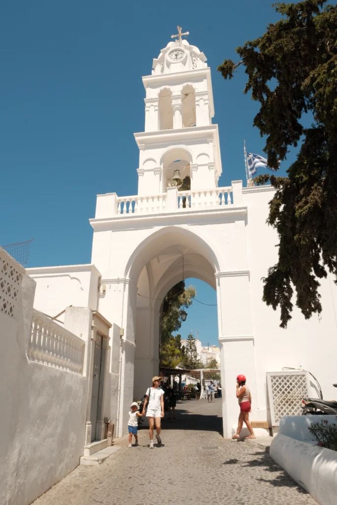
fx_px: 379
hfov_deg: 47.9
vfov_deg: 67.4
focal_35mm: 27
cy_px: 252
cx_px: 168
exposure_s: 1/125
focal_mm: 18
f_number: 14
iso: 200
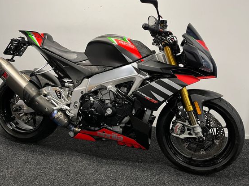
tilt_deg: -10.7
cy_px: 83
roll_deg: -2.0
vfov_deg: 46.7
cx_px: 119
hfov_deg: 60.0
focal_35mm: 30
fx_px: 216
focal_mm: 5.1
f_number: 1.6
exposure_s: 1/50
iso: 100
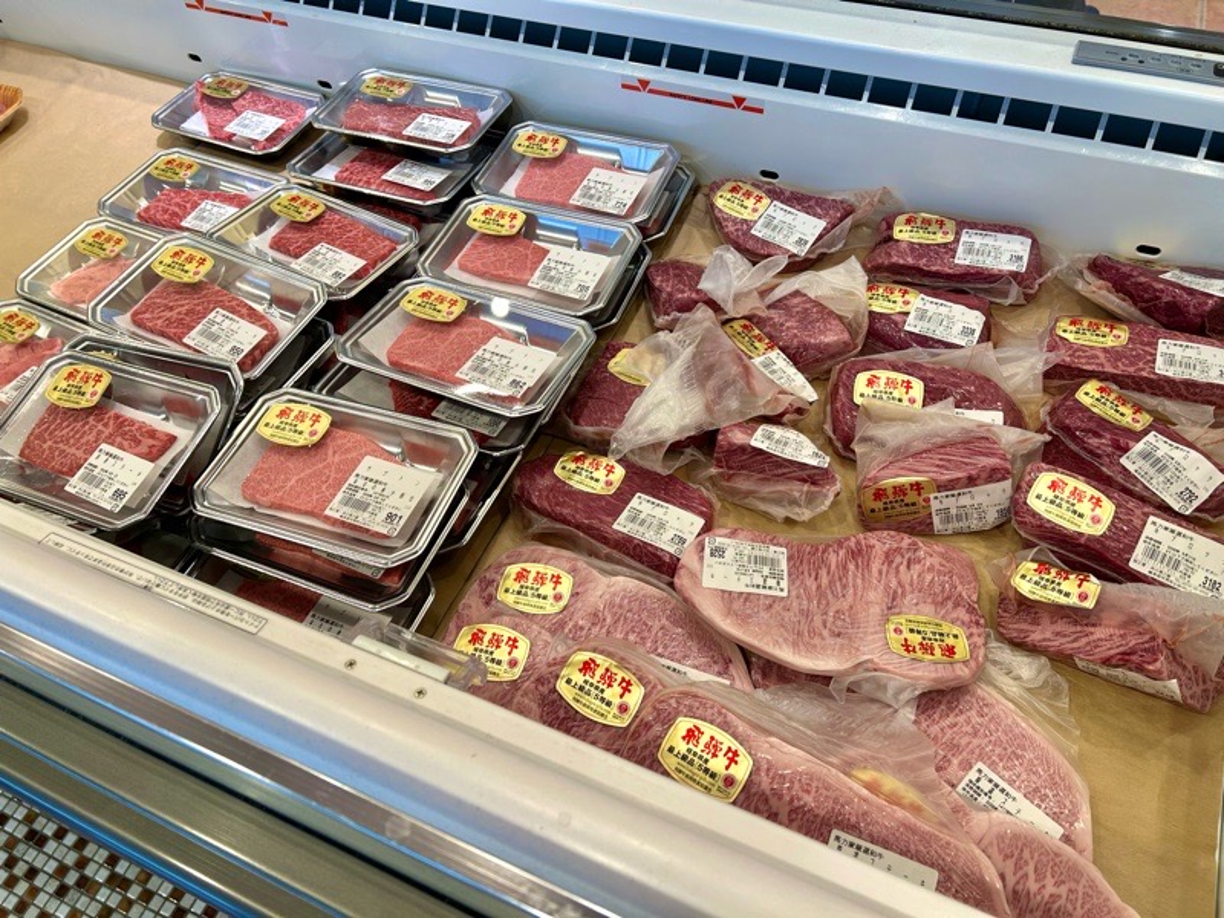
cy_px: 459
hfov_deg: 67.3
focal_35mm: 26
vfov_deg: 53.1
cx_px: 612
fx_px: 919
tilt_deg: -52.4
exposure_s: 1/120
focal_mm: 5.7
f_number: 1.5
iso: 32
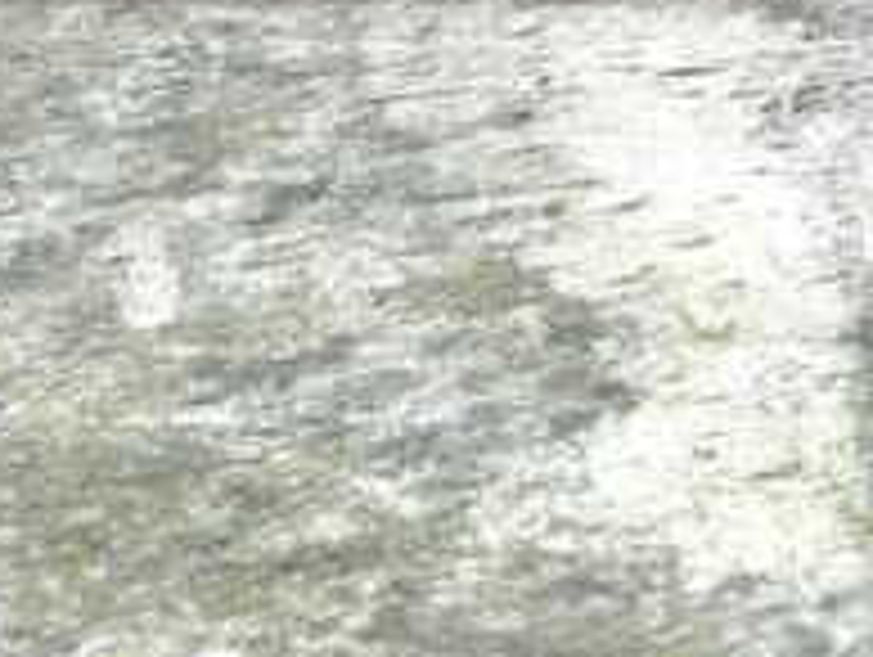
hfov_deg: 11.9
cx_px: 1341
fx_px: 3990
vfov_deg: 9.2
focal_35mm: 158
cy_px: -284
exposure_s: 1/239
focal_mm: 6.86
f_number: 1.78
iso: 80
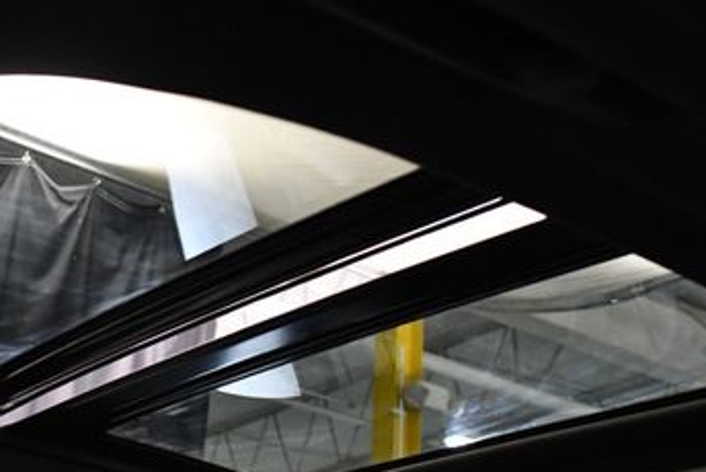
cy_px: 310
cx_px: 207
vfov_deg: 20.3
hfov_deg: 29.7
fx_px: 1315
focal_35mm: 67
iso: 3200
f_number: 3.5
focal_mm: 18
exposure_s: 1/100
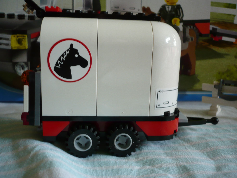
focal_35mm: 35
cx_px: 118
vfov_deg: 40.7
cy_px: 89
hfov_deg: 52.6
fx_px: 240
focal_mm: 5.8
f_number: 2.8
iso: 100
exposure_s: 1/40
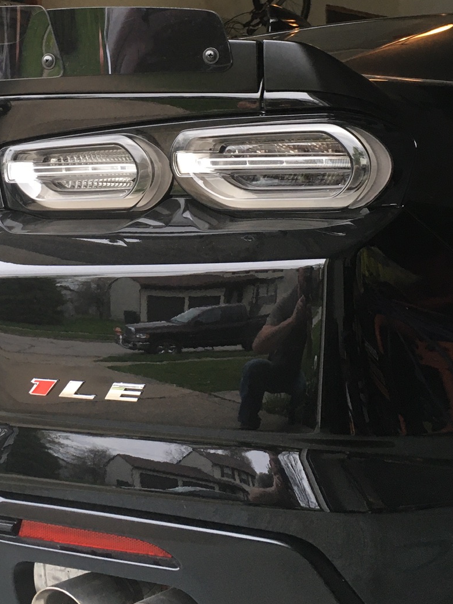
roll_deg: +0.1
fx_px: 995
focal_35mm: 57
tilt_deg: +4.9
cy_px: 152
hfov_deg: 25.4
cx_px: 117
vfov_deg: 33.1
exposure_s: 1/30
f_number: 2.2
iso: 40
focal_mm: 4.15
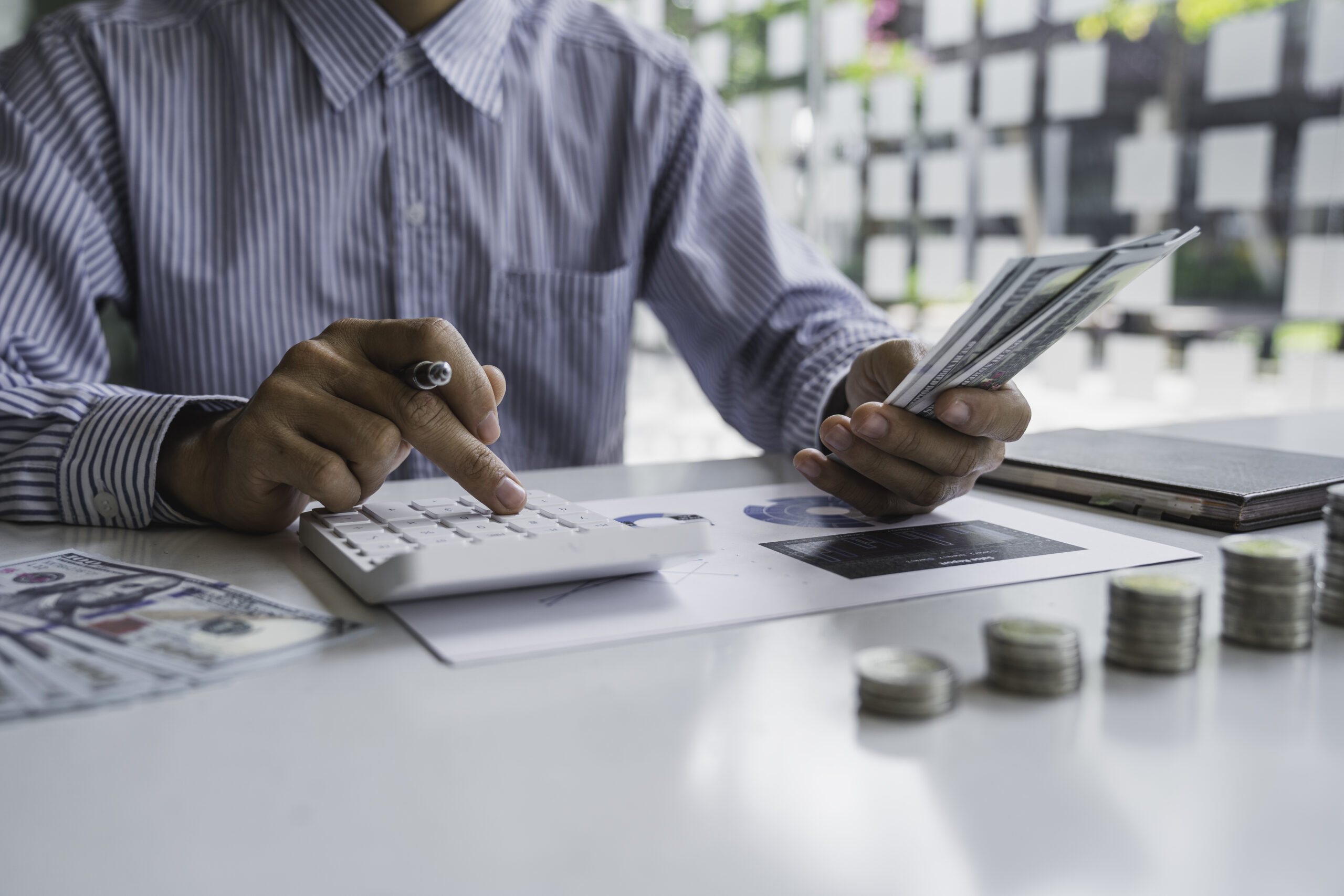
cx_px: 672
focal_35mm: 35
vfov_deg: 37.9
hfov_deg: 54.4
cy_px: 448
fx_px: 1307
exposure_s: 1/200
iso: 200
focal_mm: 35
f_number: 3.5
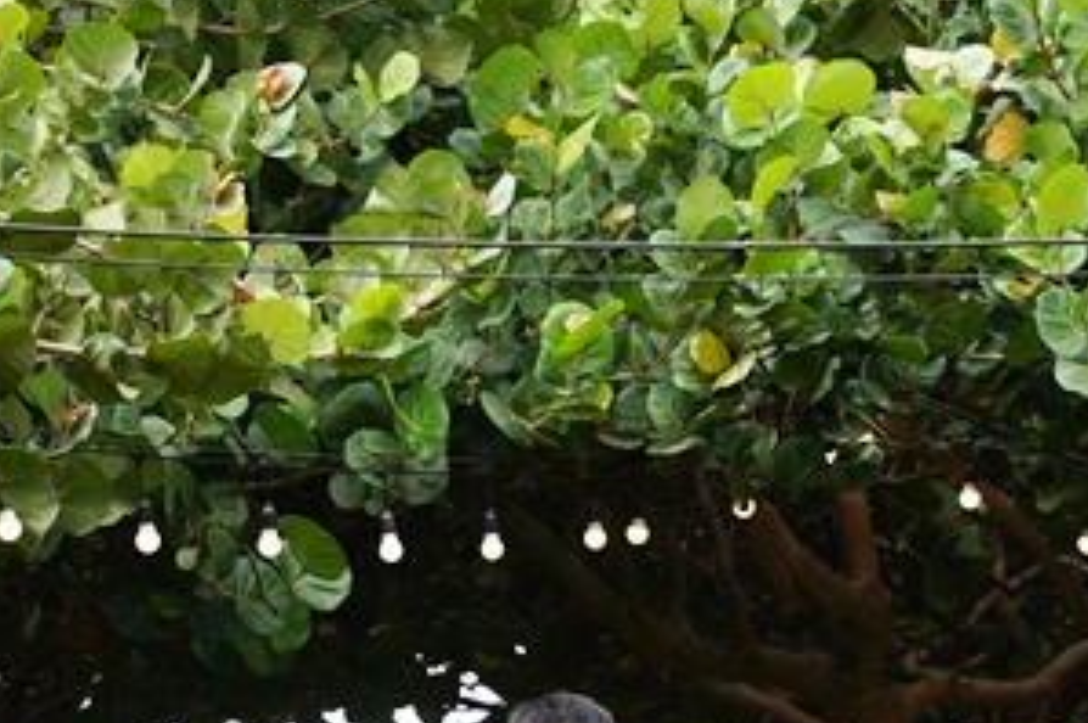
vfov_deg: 7.2
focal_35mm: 188
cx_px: 424
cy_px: 926
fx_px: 5675
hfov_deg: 10.9
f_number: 4
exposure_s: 1/400
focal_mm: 70
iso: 250
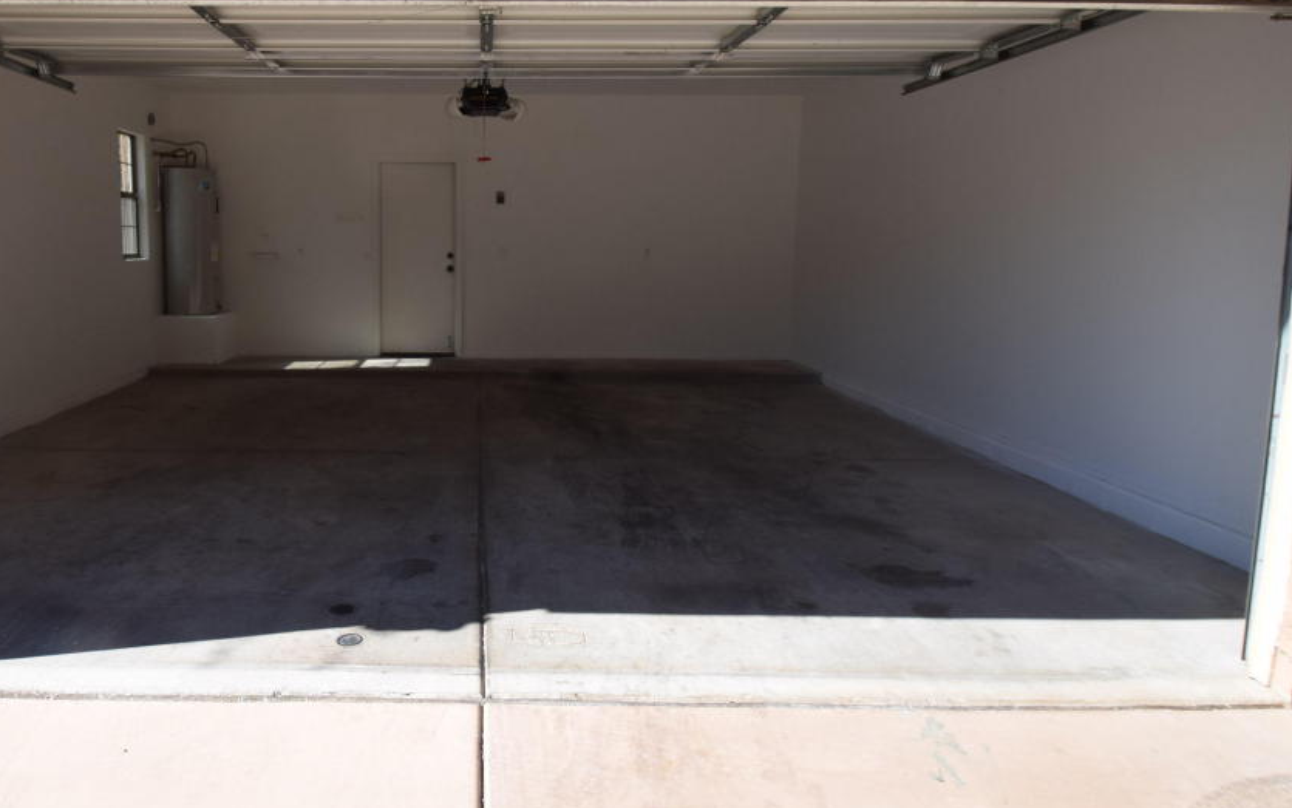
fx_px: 740
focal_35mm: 21
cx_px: 476
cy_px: 297
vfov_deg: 56.5
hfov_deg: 80.6
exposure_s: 1/250
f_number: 8
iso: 280
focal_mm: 10
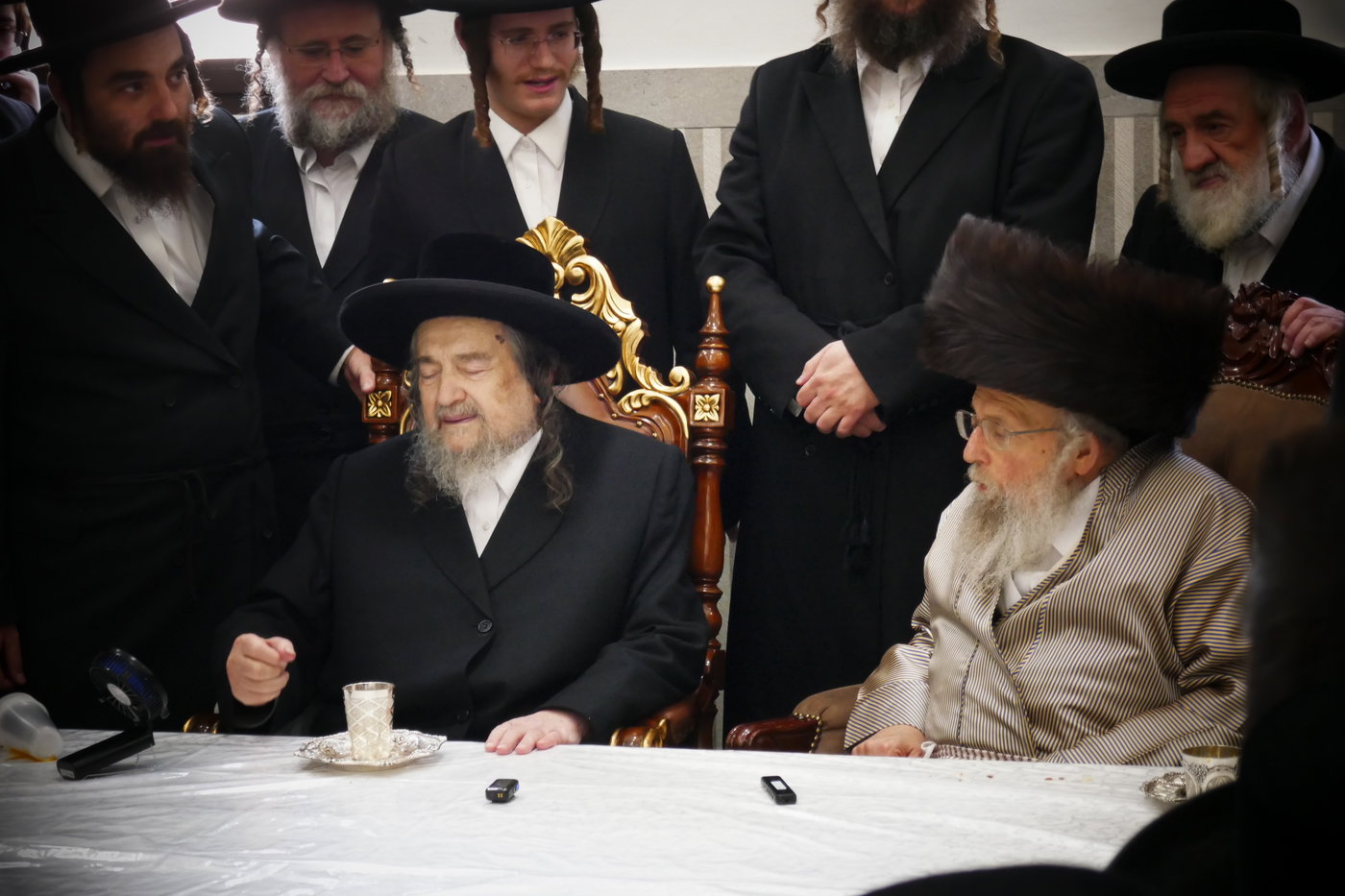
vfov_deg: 14.9
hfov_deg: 22.1
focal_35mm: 92
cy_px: 448
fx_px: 3437
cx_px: 672
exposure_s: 1/80
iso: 1250
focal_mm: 33.7
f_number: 5
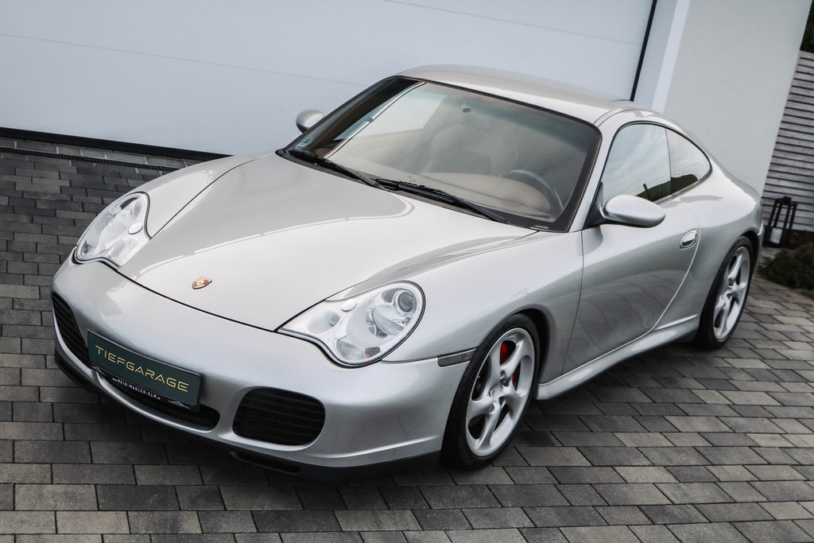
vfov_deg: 28.7
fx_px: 1063
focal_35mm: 47
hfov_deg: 41.9
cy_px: 272
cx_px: 407
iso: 125
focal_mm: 31.6
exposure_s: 1/160
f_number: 4
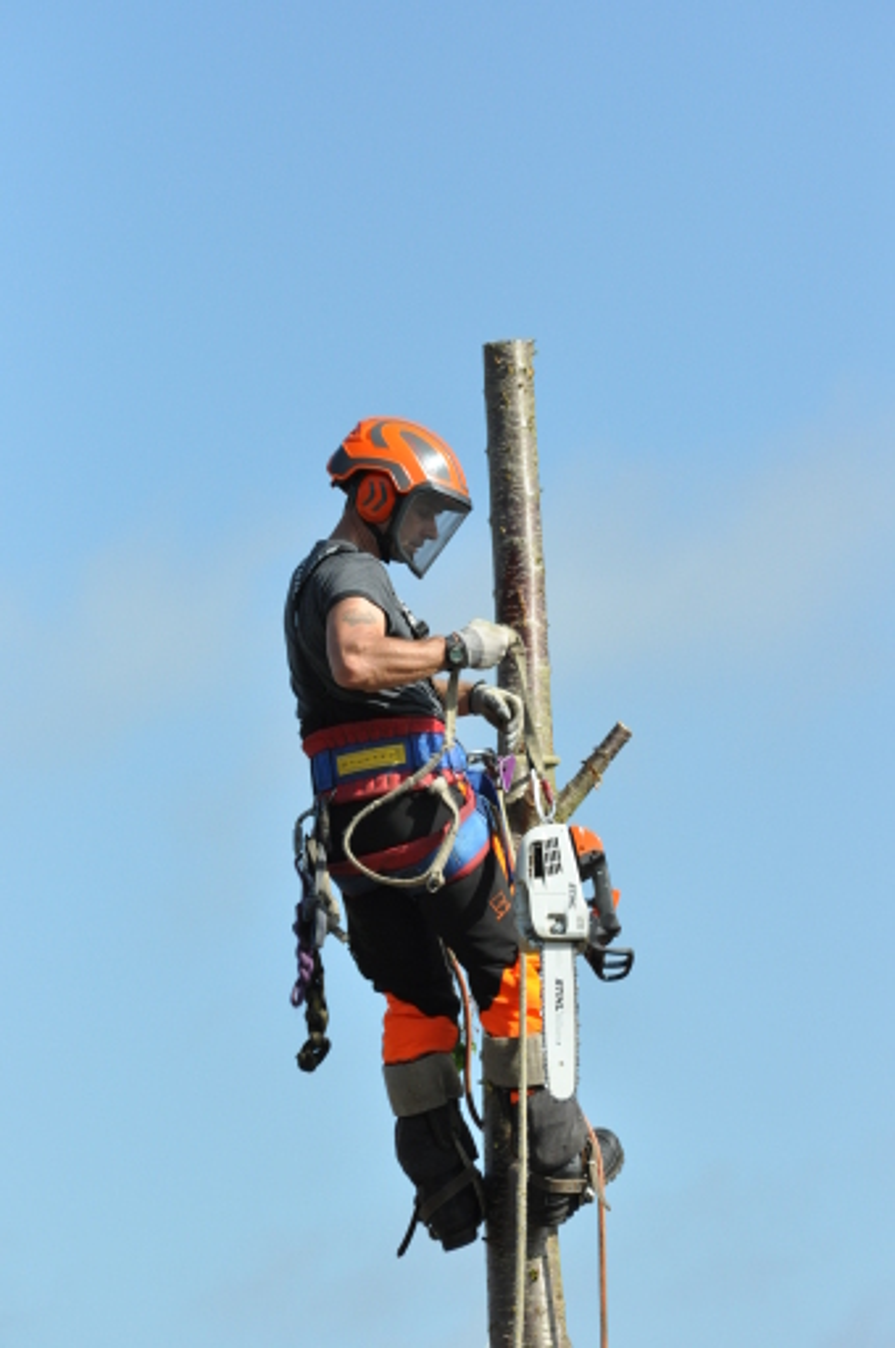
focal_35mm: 248
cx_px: 448
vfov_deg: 8.3
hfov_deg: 5.5
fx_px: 9254
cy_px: 674
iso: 800
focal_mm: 165
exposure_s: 1/3200
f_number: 7.1
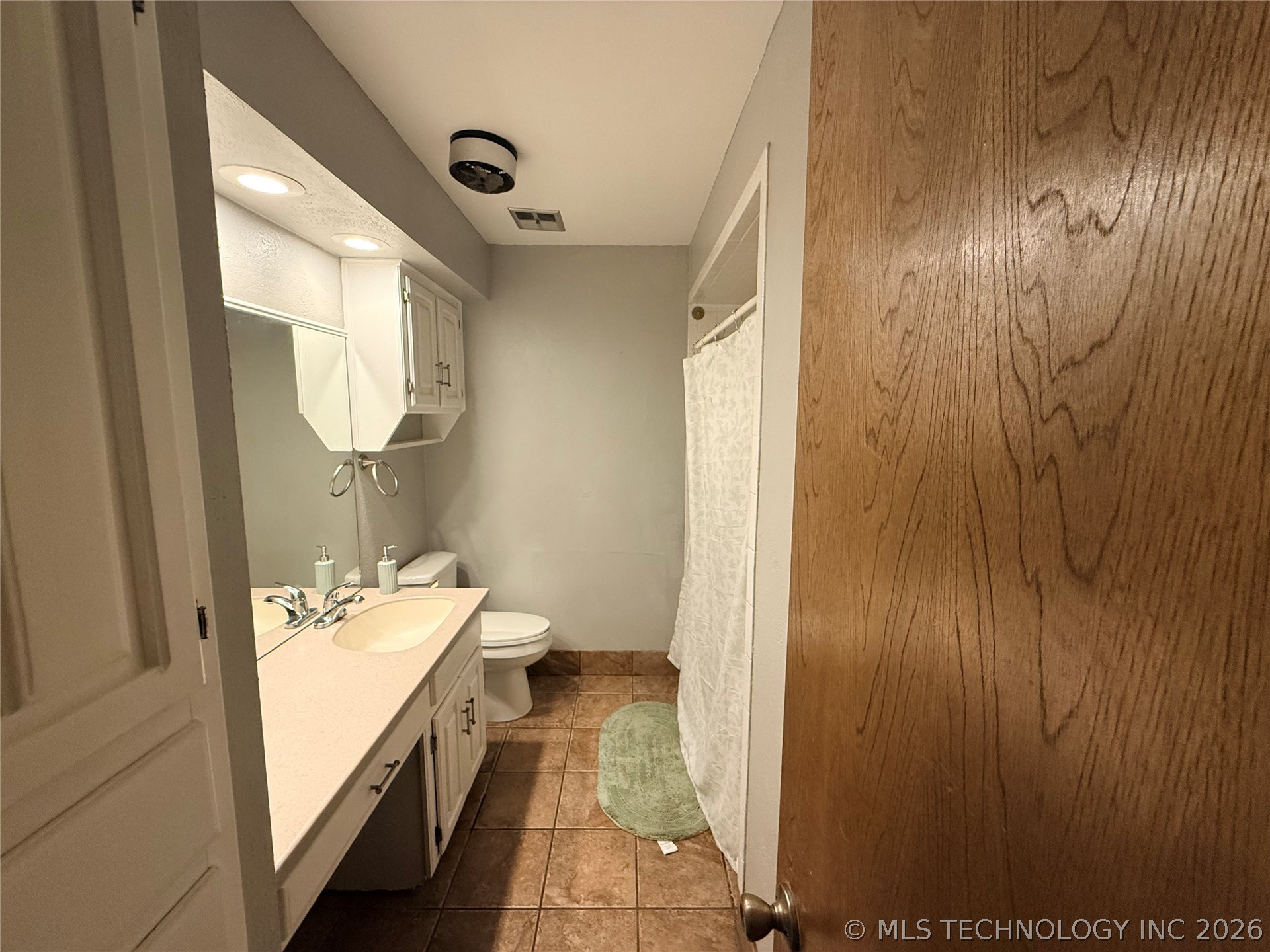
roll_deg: -0.6
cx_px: 635
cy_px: 476
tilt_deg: -7.2
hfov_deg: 102.1
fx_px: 514
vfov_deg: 85.7
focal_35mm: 14
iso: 400
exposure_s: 1/120
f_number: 2.2
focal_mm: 2.22
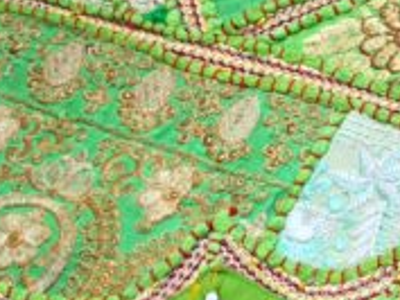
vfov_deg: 14.3
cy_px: 245
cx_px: 723
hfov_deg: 16.1
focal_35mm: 103
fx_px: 1191
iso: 125
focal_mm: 5.4
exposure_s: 1/120
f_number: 1.8
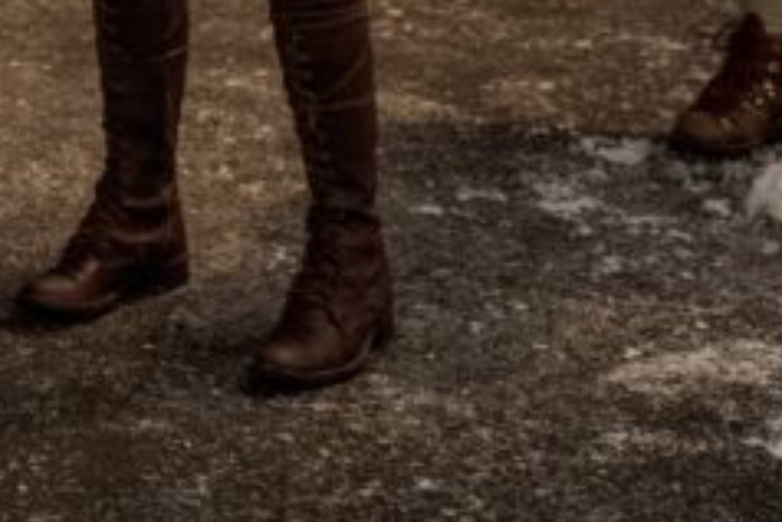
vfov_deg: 9.8
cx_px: -233
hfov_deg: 15.1
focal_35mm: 129
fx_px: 2804
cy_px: -547
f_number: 2.8
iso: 3200
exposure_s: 1/60
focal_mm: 30
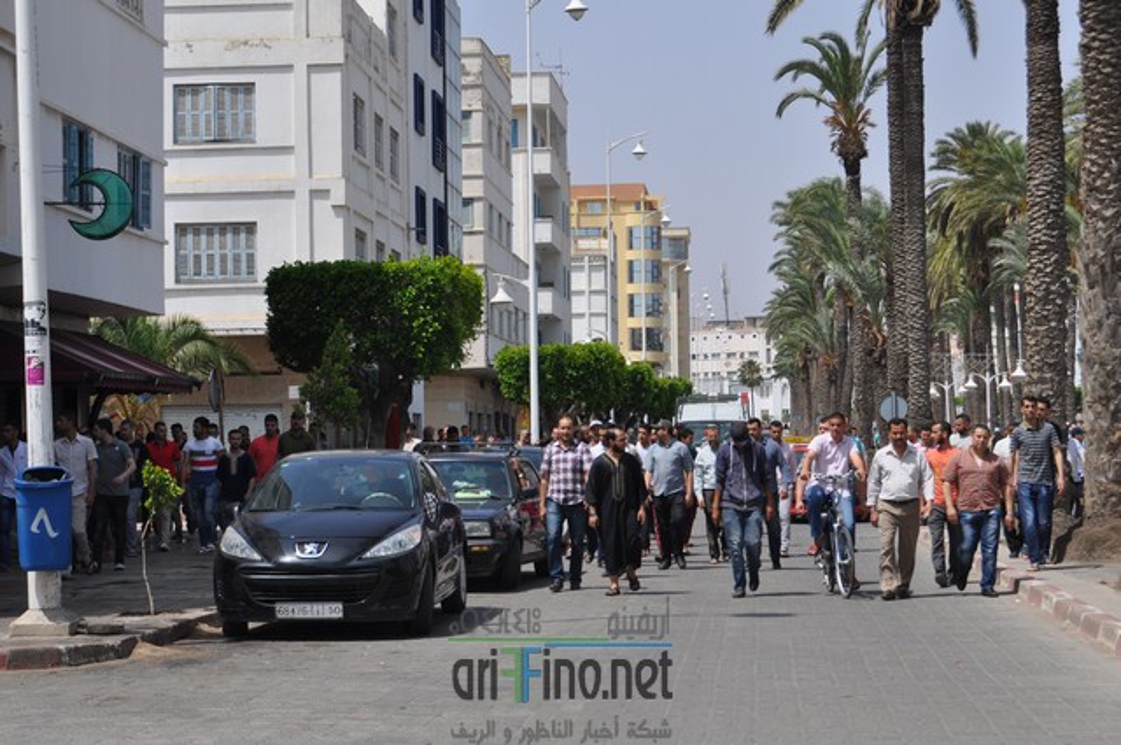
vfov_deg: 16.5
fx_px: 2566
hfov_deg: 24.6
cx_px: 560
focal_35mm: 82
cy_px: 372
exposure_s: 1/400
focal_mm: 55
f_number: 10
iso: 200
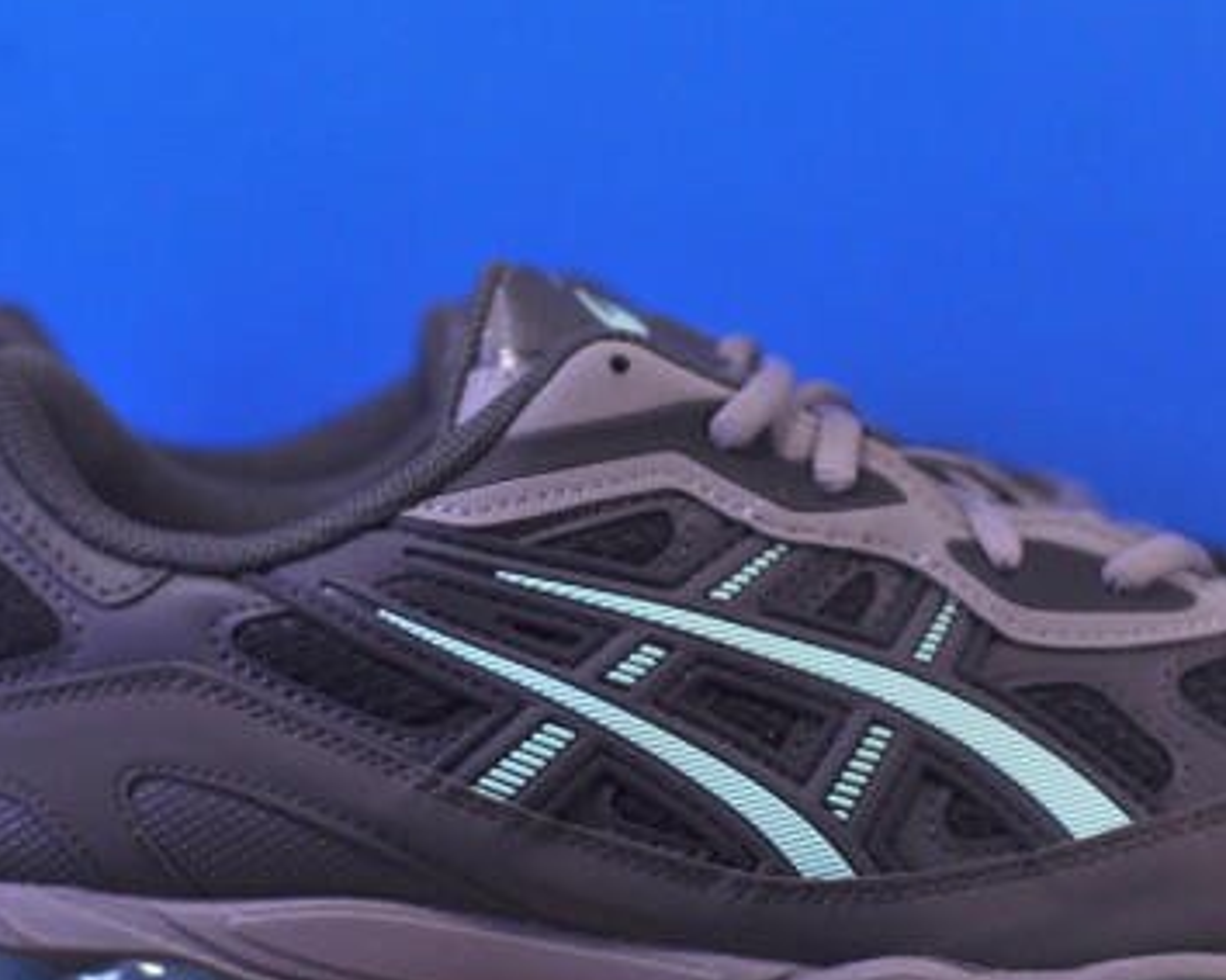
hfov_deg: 12.1
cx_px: 686
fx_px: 5768
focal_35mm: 159
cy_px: 383
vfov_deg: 9.7
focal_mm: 50
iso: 250
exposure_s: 1/320
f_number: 2.5
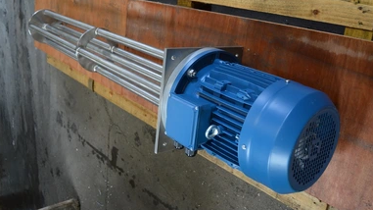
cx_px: 183
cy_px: 87
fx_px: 326
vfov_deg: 35.5
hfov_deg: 59.5
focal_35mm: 33
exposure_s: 1/60
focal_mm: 20
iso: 500
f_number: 3.5
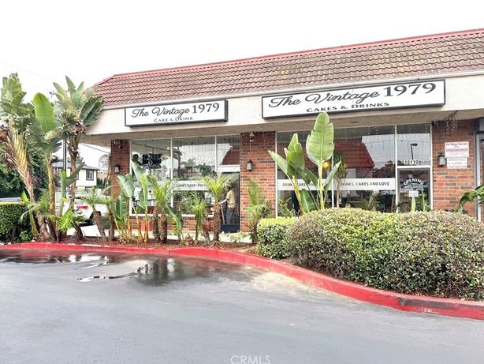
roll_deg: +0.4
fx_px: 350
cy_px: 178
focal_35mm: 25
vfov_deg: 54.9
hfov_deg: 69.4
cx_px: 240
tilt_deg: +1.7
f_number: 1.78
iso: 100
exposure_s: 1/1464
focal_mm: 6.76
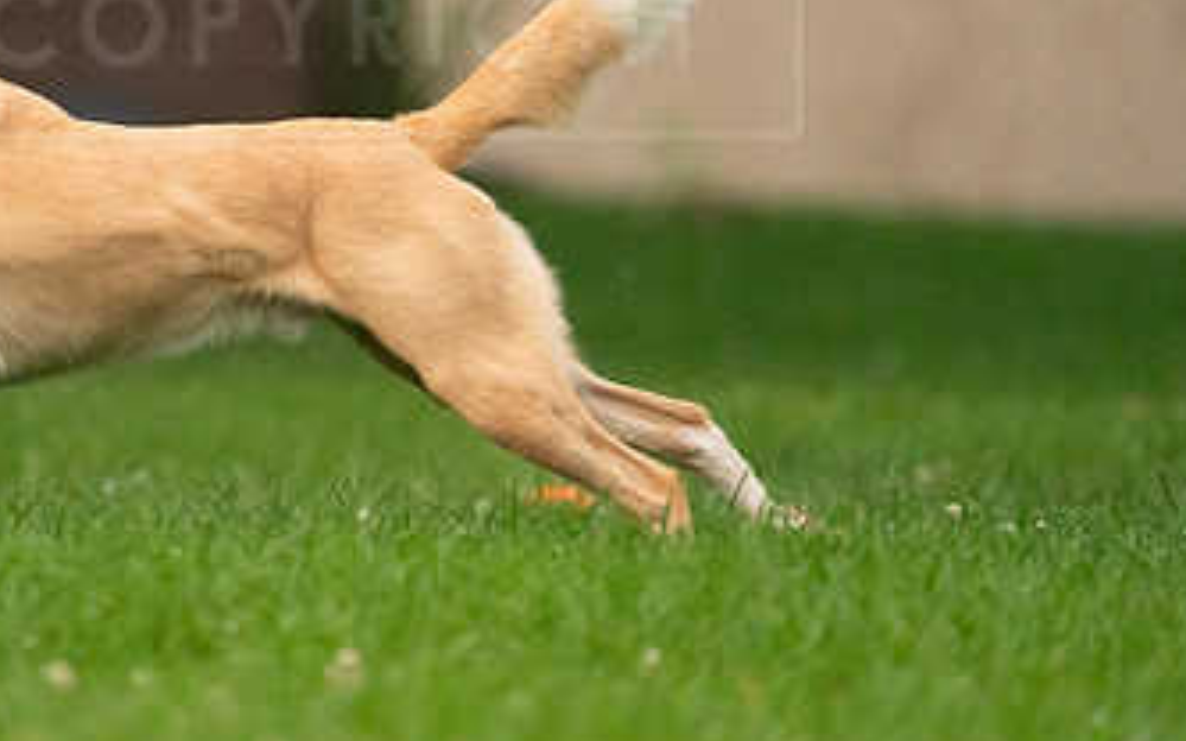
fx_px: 34417
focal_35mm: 1065
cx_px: 217
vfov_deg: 1.2
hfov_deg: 2.0
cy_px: 84
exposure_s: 1/2000
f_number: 6.3
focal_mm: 600
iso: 6400
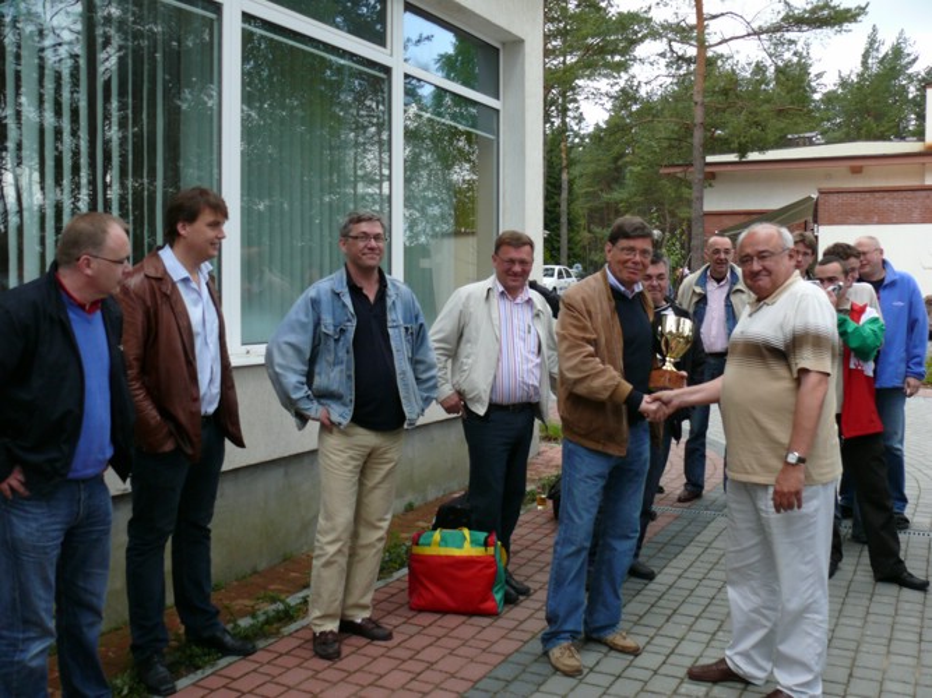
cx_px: 466
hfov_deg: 52.6
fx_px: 942
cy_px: 349
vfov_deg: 40.7
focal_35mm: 35
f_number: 4
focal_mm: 7.4
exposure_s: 1/200
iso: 100
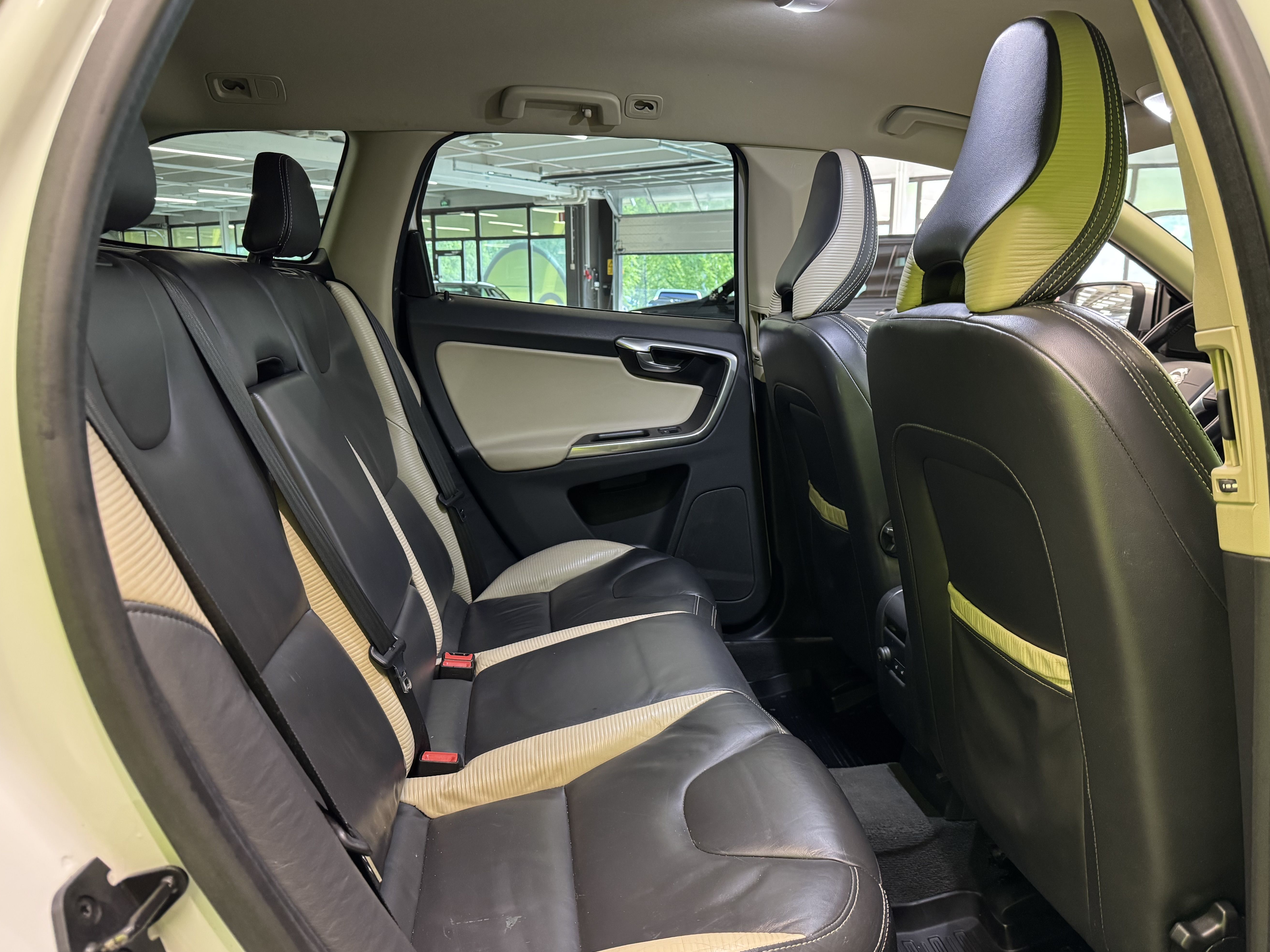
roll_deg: -0.3
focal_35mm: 26
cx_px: 670
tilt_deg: -10.1
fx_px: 954
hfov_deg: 67.3
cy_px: 465
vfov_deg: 53.1
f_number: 1.78
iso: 500
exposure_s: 1/50
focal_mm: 6.76
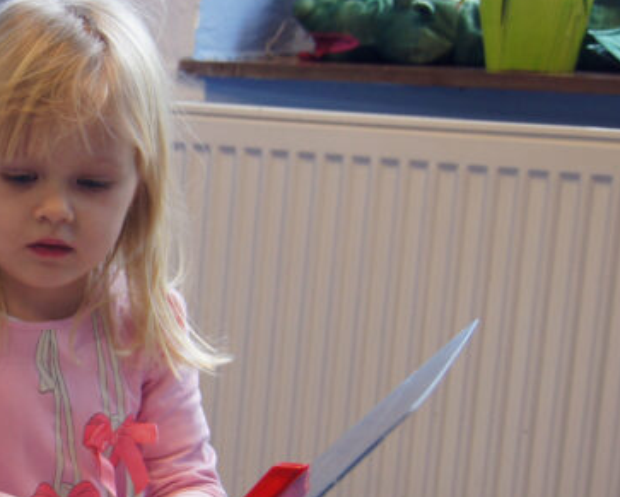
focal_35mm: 103
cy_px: 405
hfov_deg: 17.5
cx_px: -169
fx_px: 1892
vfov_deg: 14.9
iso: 500
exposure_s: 1/50
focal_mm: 26
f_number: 4.5
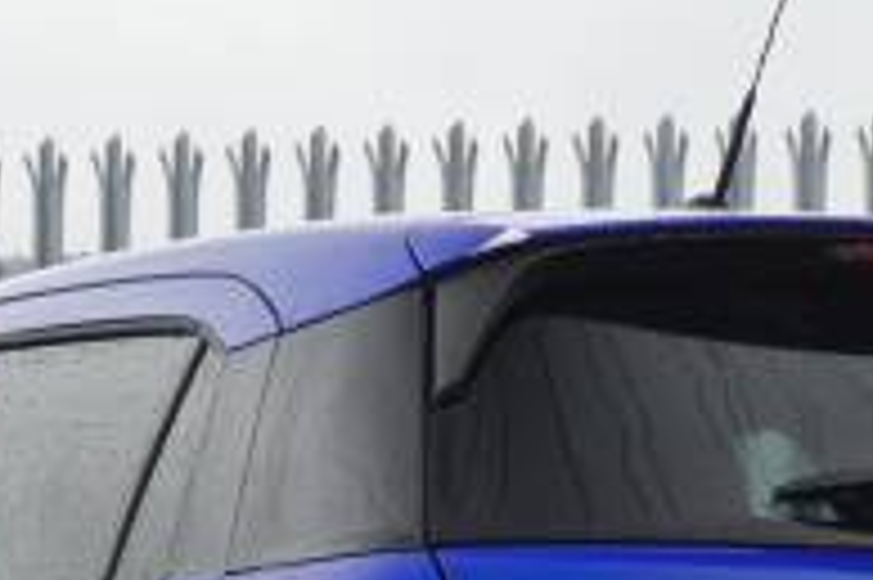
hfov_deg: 8.3
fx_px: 5985
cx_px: 513
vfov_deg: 5.5
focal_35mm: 247
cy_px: 904
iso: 800
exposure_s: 1/200
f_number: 5.6
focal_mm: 50
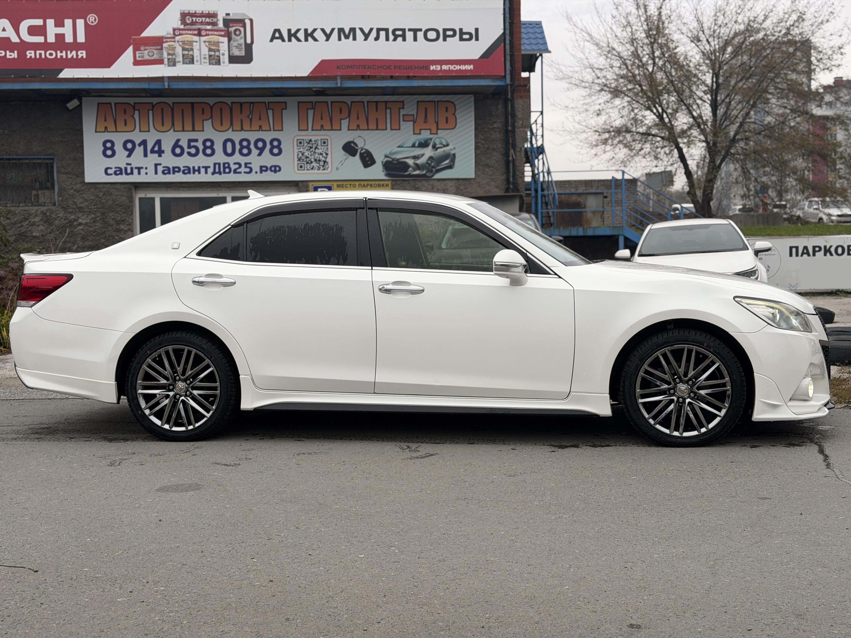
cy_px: 319
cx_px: 426
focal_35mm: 48
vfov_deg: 30.3
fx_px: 1180
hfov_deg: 39.7
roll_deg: -0.2
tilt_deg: -2.1
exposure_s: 1/455
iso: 64
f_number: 1.78
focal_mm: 6.76
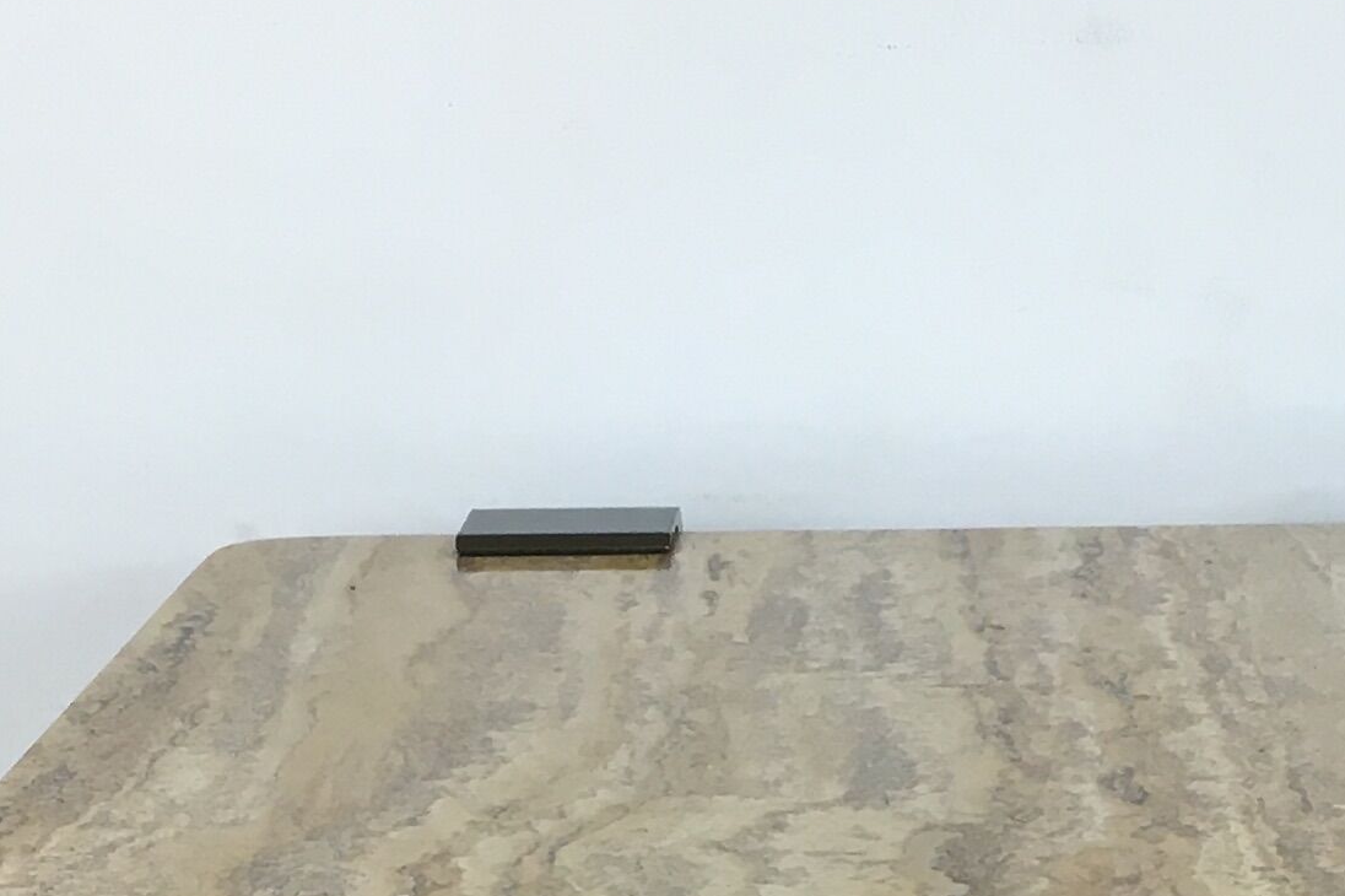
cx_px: 863
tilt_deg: -21.6
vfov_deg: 11.8
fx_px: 4146
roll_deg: +0.8
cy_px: 1346
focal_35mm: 111
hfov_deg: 18.4
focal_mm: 4.15
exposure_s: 1/33
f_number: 2.2
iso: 32
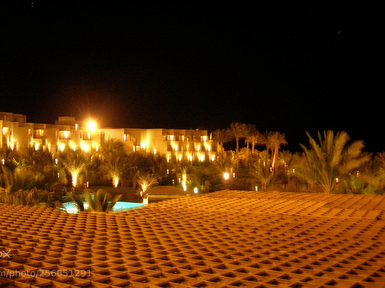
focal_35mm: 47
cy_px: 118
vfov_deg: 30.8
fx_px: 523
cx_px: 174
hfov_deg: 40.4
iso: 200
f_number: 2.8
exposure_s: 1.99
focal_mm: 7.8
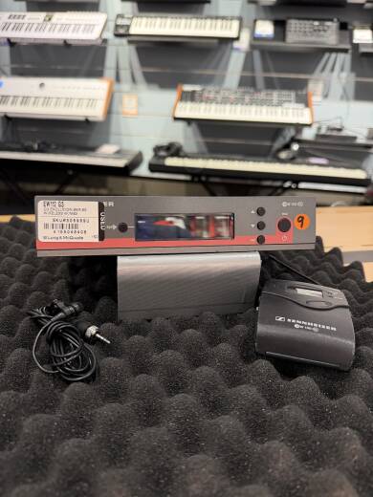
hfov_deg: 56.8
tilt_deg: -23.3
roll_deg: -3.2
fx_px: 345
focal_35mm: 24
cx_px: 186
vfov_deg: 71.6
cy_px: 248
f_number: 1.78
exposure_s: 1/120
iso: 400
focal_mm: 6.76
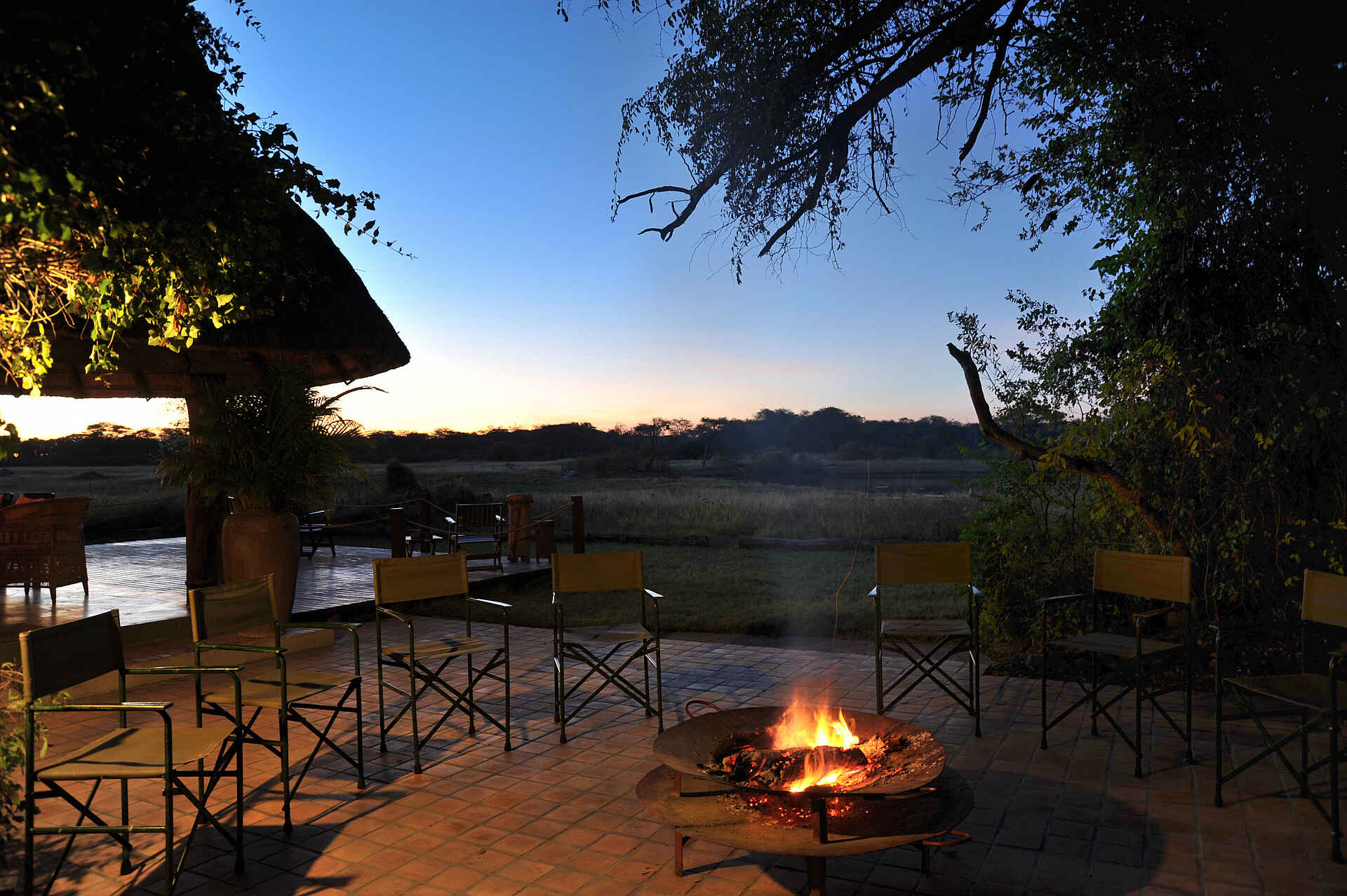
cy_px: 448
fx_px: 897
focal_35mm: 24
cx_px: 674
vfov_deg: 53.1
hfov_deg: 73.8
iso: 200
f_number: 6.3
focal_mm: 24
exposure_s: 2
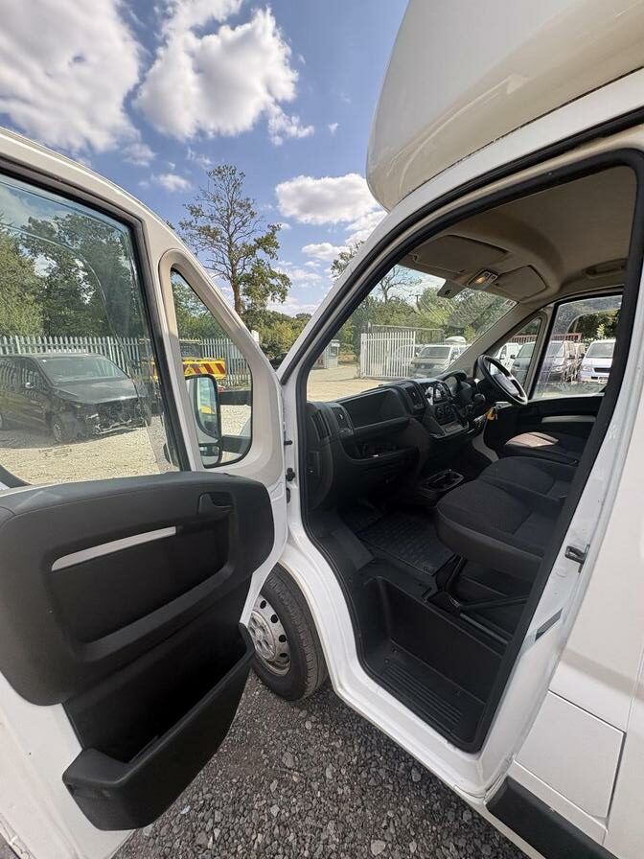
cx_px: 322
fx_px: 347
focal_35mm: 14
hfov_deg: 85.7
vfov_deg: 102.1
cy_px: 430
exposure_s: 1/495
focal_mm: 2.22
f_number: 2.2
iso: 40
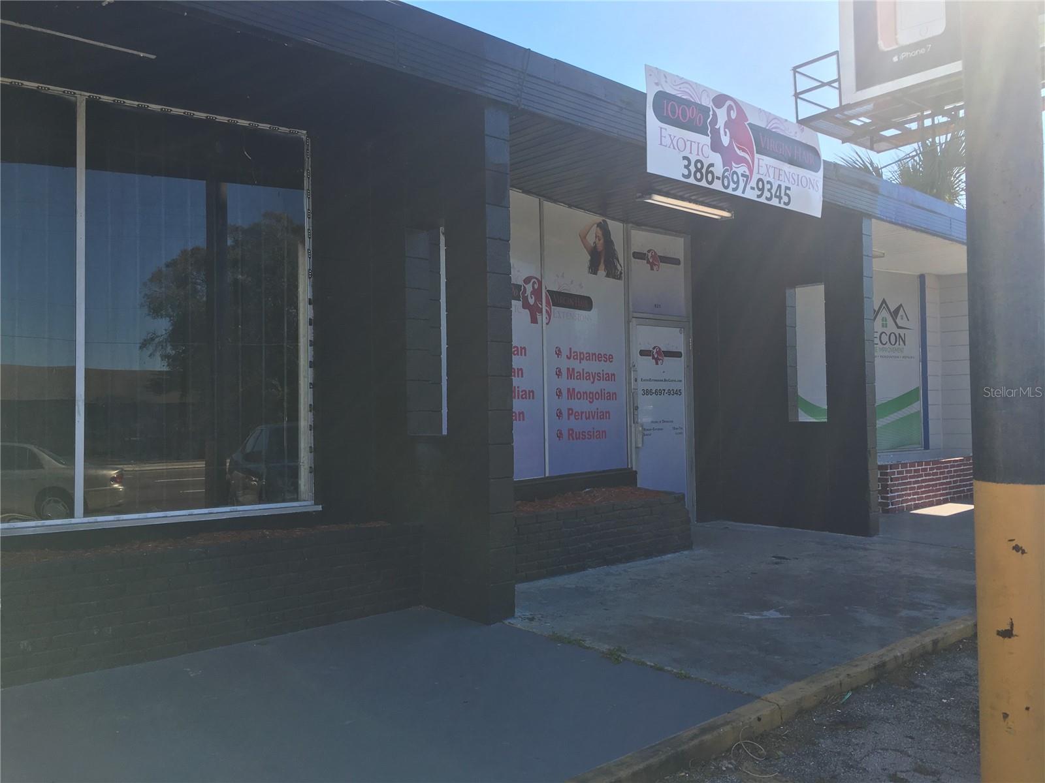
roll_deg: +0.8
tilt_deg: +3.1
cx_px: 522
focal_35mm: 29
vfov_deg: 48.2
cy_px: 392
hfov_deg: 61.7
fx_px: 875
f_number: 2.2
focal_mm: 4.15
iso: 25
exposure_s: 1/513
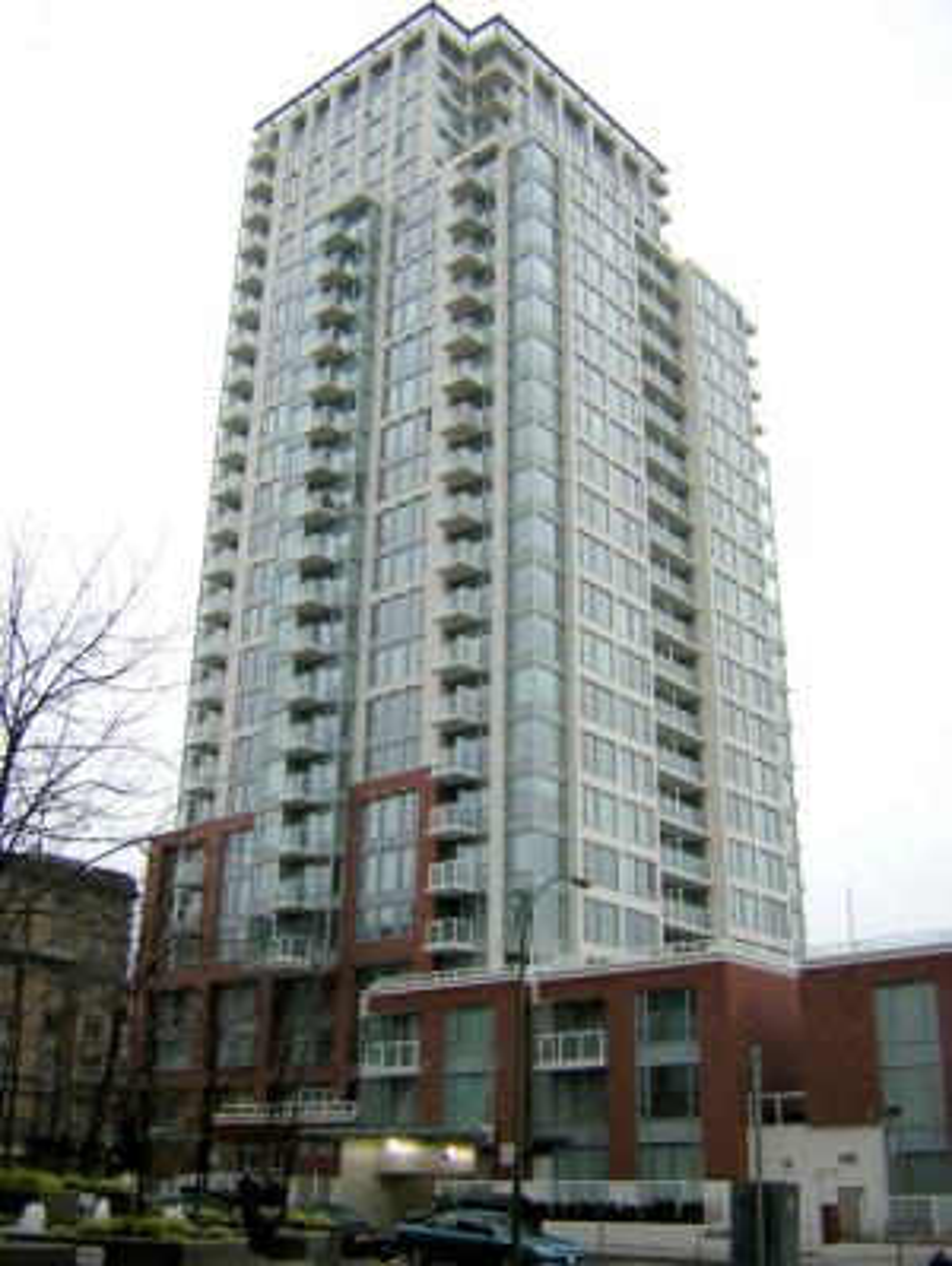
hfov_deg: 39.7
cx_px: 476
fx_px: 1318
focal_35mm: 36
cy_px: 633
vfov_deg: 51.3
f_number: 2.6
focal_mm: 4.7
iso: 100
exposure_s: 1/108
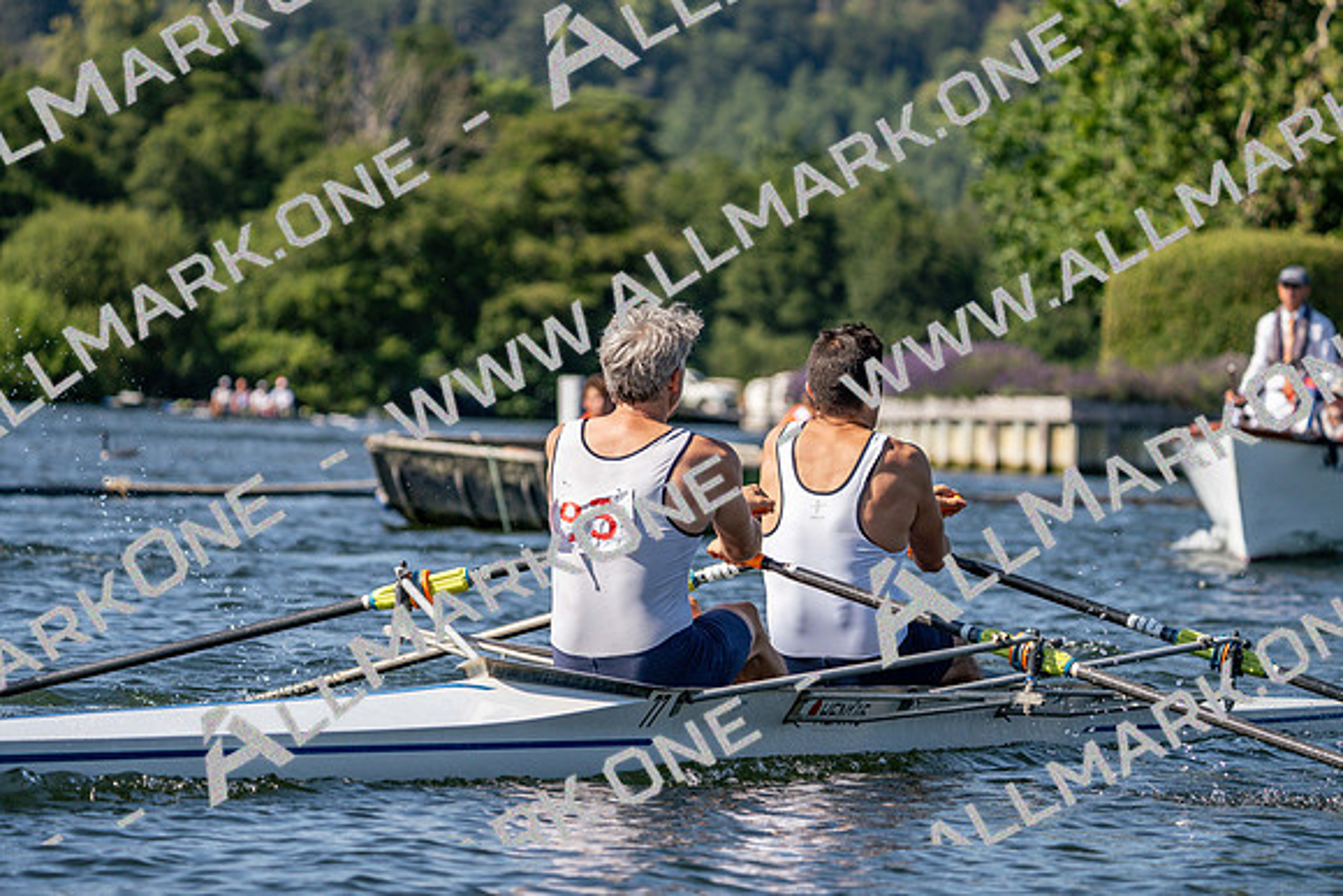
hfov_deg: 10.3
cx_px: 672
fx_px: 7463
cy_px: 448
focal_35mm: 200
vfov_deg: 6.9
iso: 250
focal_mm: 200
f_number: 5.6
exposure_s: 1/1600
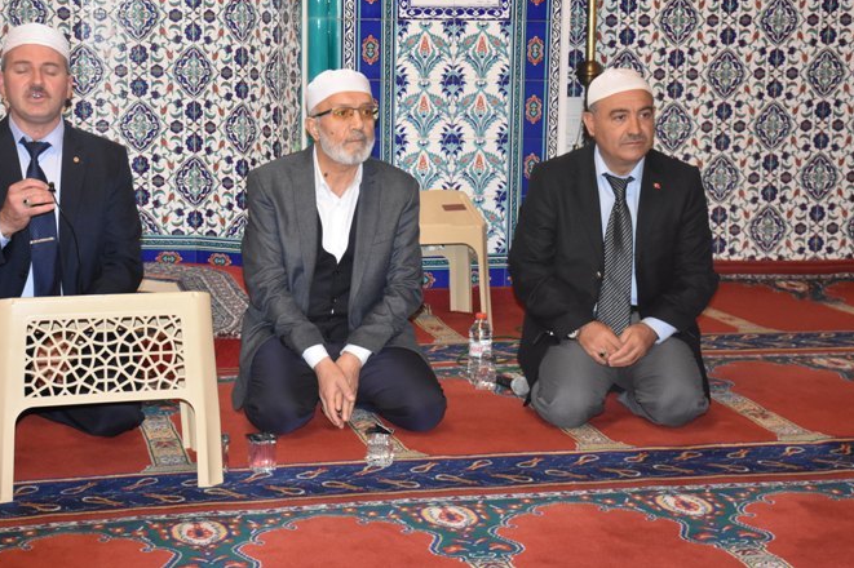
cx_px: 363
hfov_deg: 29.2
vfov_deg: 19.7
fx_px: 1636
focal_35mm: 69
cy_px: 225
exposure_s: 1/60
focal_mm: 38
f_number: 4.2
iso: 2200
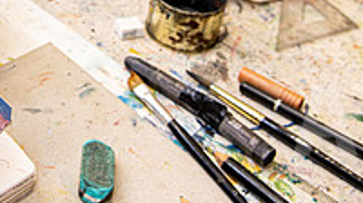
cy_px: -75
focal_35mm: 73
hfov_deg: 28.1
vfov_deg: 15.5
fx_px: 702
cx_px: 49
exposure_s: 1/5
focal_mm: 24
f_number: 5.6
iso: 64
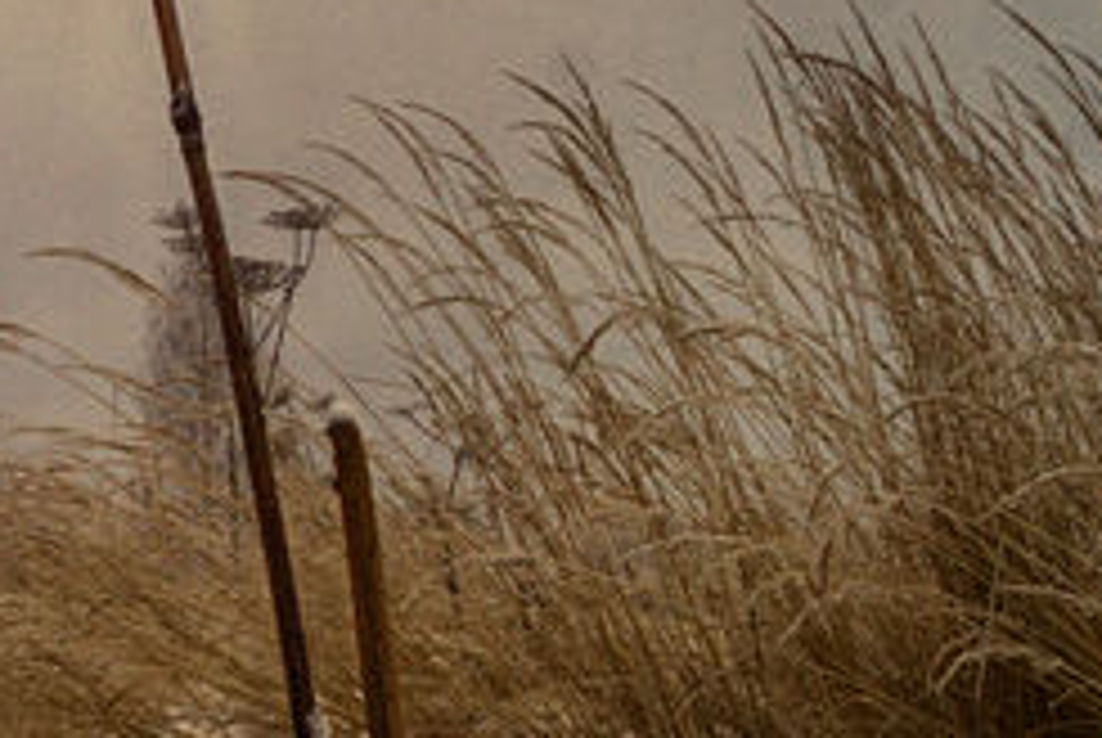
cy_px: 252
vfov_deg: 13.8
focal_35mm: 99
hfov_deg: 18.9
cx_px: -369
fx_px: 3034
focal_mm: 18
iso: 100
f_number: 13
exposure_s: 1/125
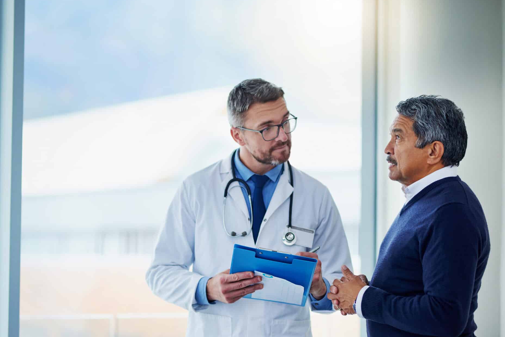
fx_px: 1319
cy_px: 178
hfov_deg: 21.7
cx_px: 261
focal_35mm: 94
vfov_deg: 14.6
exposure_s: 1/500
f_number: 1.8
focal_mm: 85
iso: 250
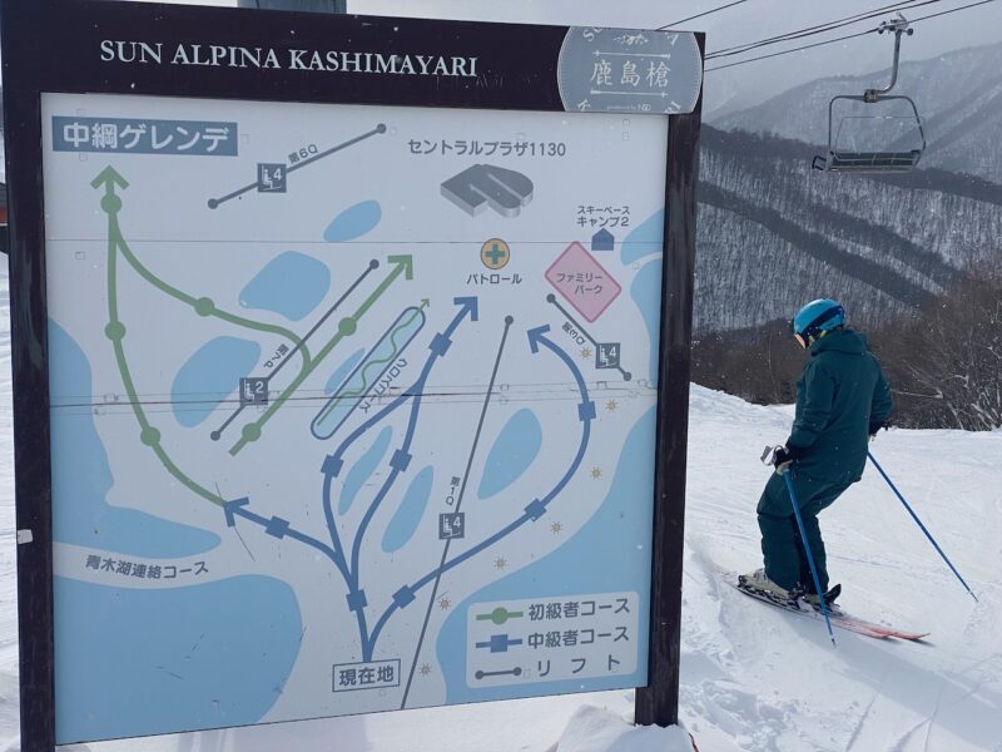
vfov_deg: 28.0
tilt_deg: -12.8
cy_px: 376
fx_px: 1505
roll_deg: -1.5
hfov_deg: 36.8
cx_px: 501
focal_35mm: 52
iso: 20
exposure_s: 1/3195
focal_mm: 6
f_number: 2
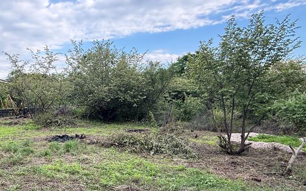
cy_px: 151
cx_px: 72
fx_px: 225
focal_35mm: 27
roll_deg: +0.3
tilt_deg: -12.0
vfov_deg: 44.0
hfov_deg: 63.9
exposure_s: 1/185
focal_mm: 2.22
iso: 64
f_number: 2.2
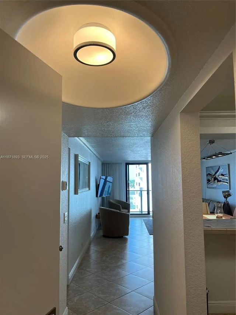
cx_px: 118
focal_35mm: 26
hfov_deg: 53.1
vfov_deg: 67.3
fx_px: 236
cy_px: 158
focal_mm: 5.7
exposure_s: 1/133
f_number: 1.5
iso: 40
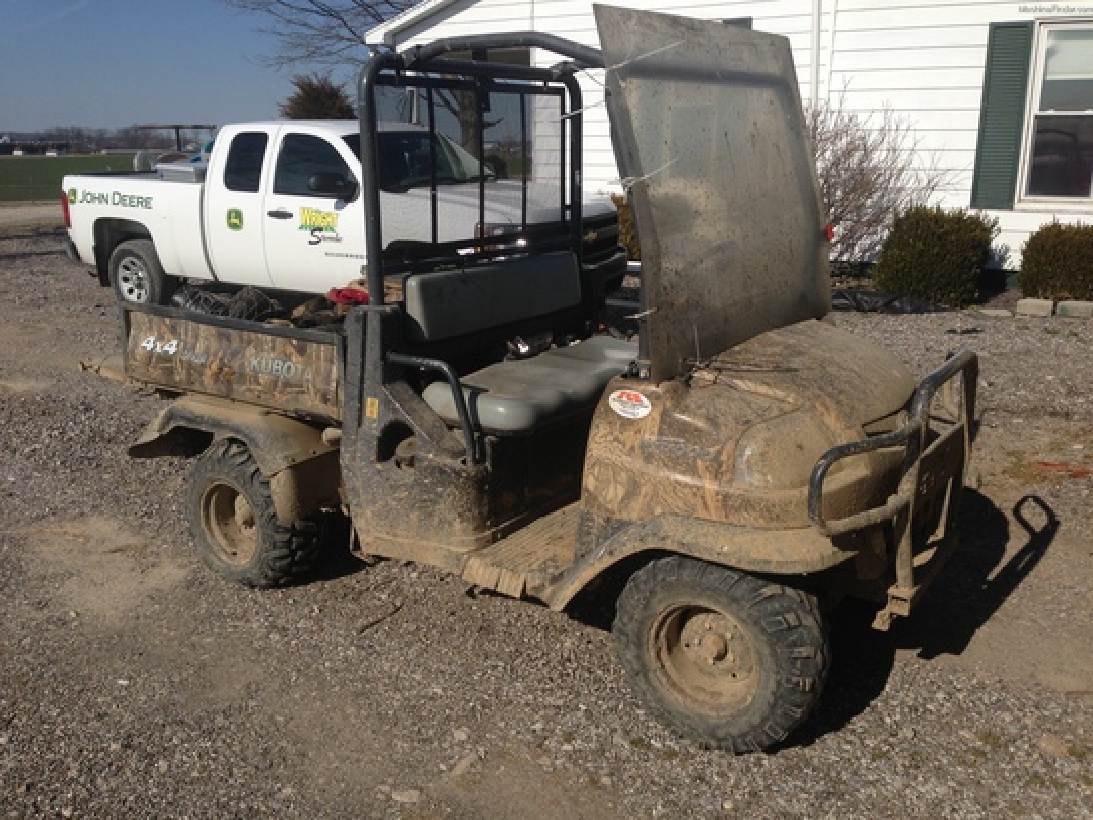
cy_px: 410
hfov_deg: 55.4
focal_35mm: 33
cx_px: 546
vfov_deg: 42.9
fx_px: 1042
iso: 50
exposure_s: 1/3195
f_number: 2.4
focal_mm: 4.13
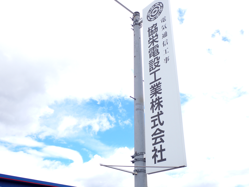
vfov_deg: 39.7
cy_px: 94
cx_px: 124
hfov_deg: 51.4
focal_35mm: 36
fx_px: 259
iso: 100
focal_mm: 6.37
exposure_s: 1/640
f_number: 3.5
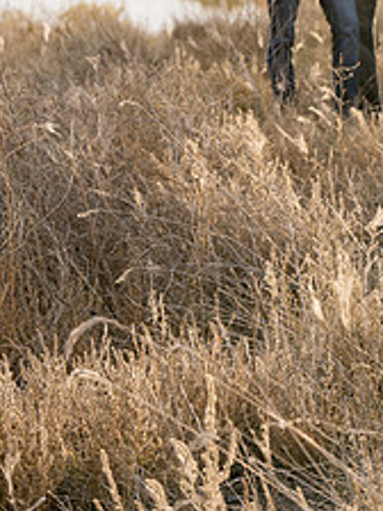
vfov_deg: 11.3
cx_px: 609
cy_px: 74
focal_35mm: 174
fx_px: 2567
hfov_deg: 8.3
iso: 640
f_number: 5.6
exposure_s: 1/250
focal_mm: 70
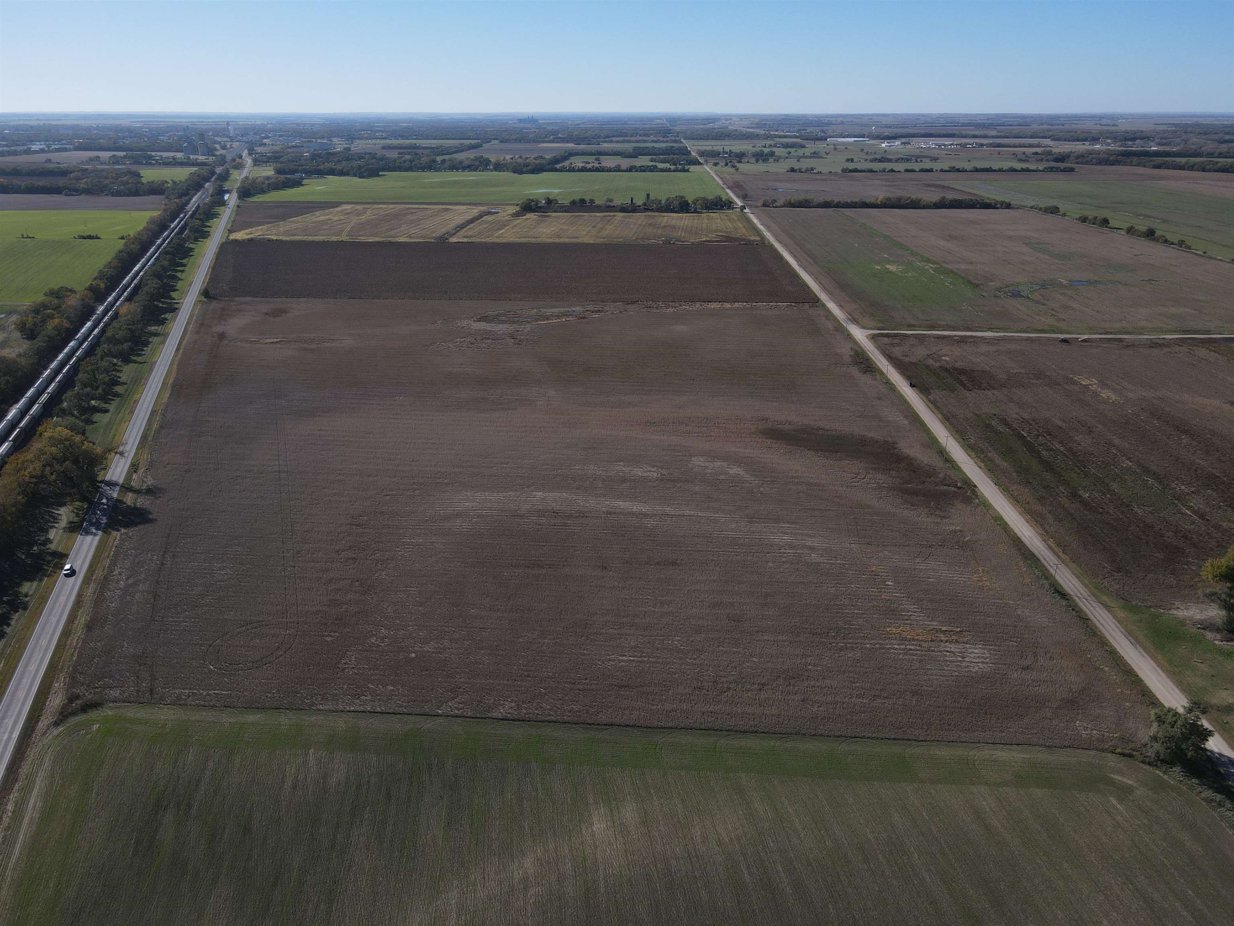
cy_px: 463
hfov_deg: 71.6
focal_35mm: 24
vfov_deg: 56.8
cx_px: 617
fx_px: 856
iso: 110
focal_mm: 4.5
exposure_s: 1/1000
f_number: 2.8
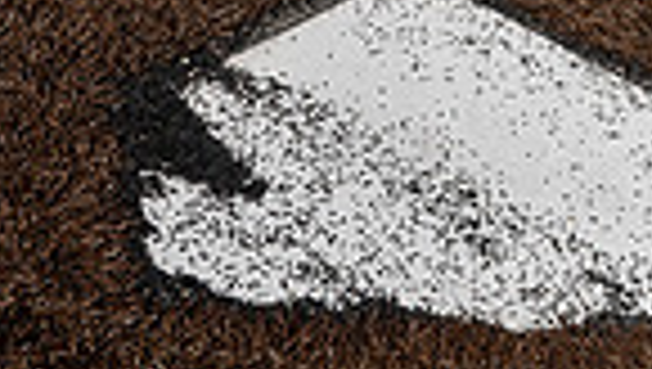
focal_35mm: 146
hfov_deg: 14.7
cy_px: -608
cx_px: 450
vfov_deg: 7.6
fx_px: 2527
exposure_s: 1/250
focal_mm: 45
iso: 100
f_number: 9
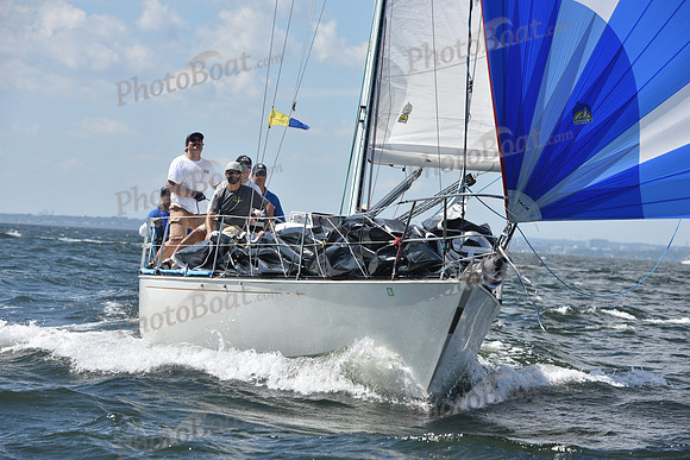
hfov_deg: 13.2
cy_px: 230
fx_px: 2971
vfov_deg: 8.9
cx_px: 345
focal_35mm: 155
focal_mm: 155
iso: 320
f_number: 9
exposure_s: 1/1250
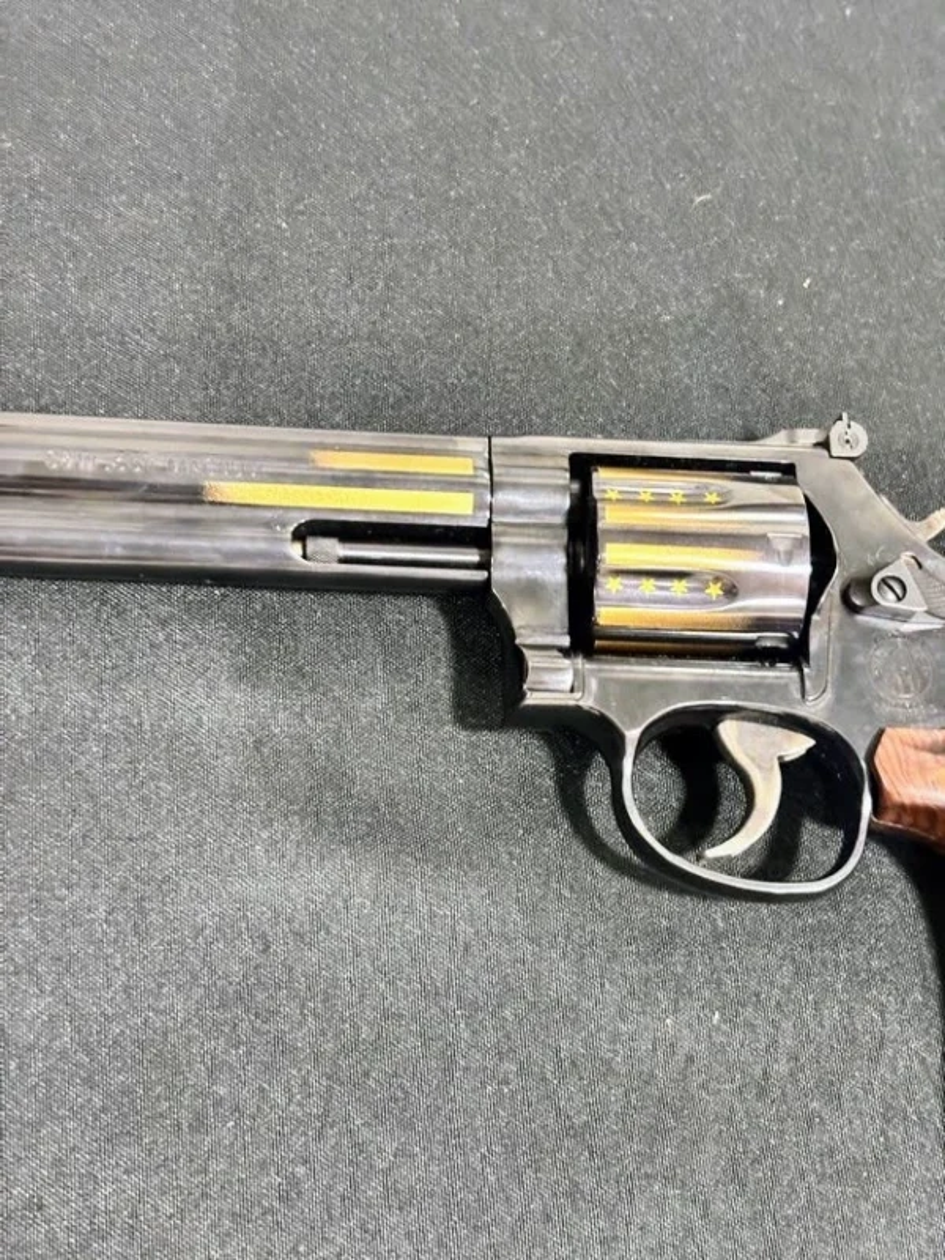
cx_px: 472
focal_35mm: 52
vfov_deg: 36.8
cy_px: 630
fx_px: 1893
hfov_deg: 28.0
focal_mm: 5.96
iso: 400
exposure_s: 1/24
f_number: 1.6
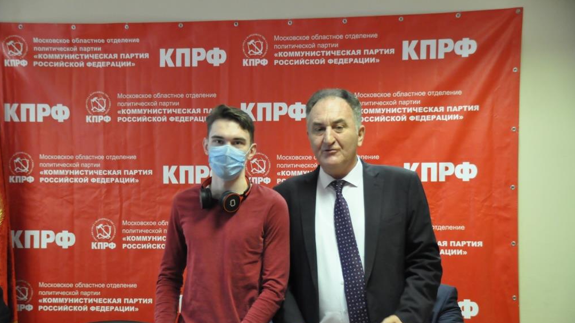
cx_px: 285
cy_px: 192
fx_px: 1067
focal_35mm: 70
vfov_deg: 17.2
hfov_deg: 30.2
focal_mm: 44
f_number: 4.5
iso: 3200
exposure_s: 1/60
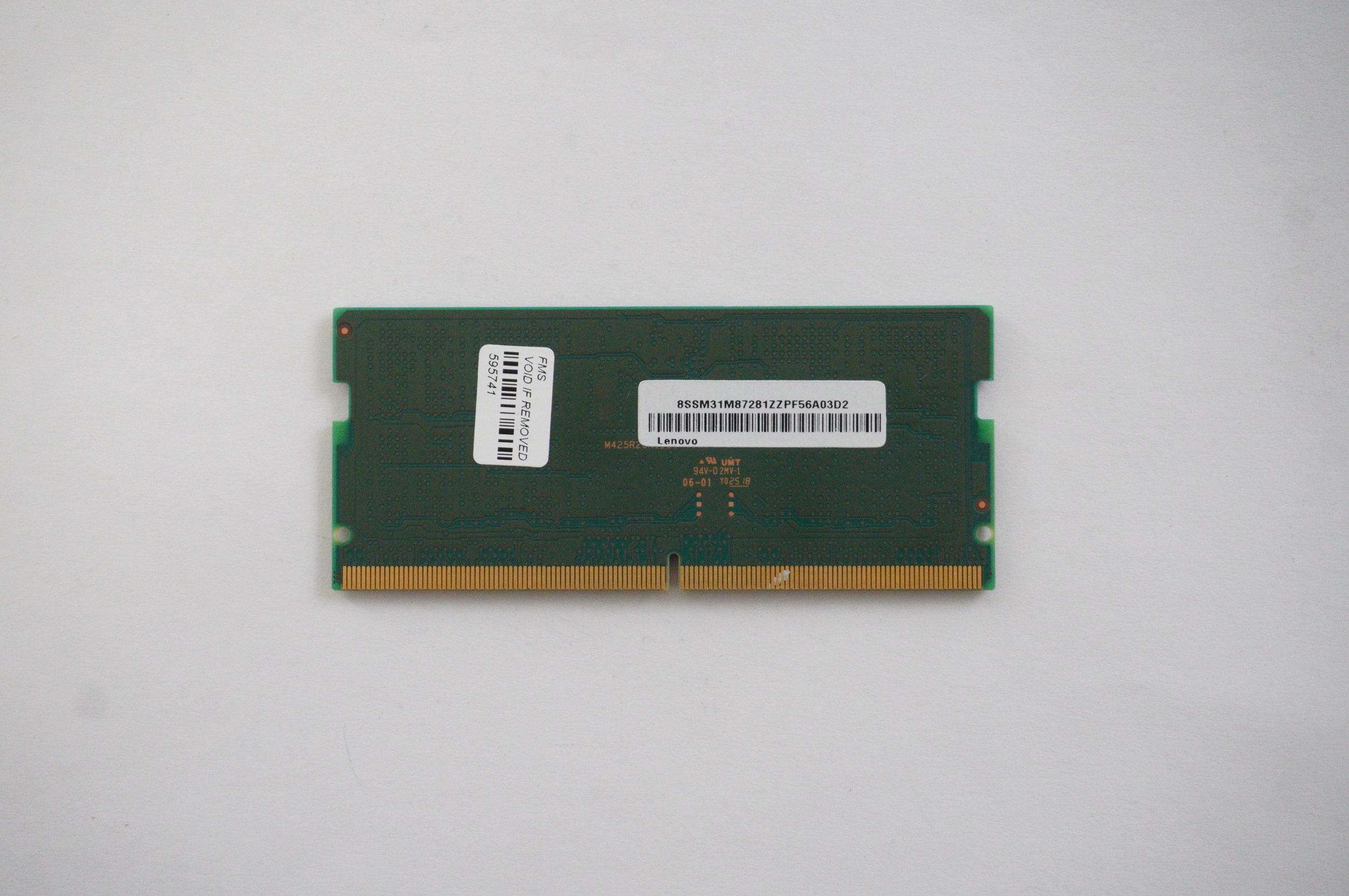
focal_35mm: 51
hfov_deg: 38.9
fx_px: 1909
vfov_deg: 26.4
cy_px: 448
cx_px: 674
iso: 3200
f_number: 5.6
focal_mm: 34
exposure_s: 1/200
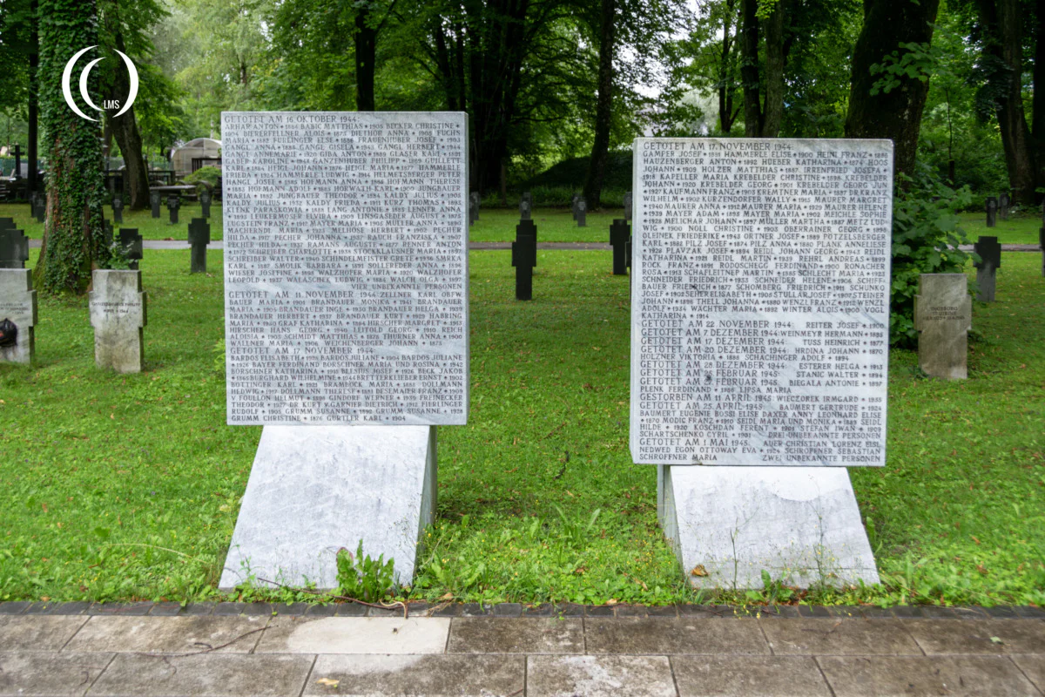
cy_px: 348
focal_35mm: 36
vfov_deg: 36.9
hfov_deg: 53.1
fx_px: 1045
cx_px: 522
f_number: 5
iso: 400
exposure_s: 1/100
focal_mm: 24
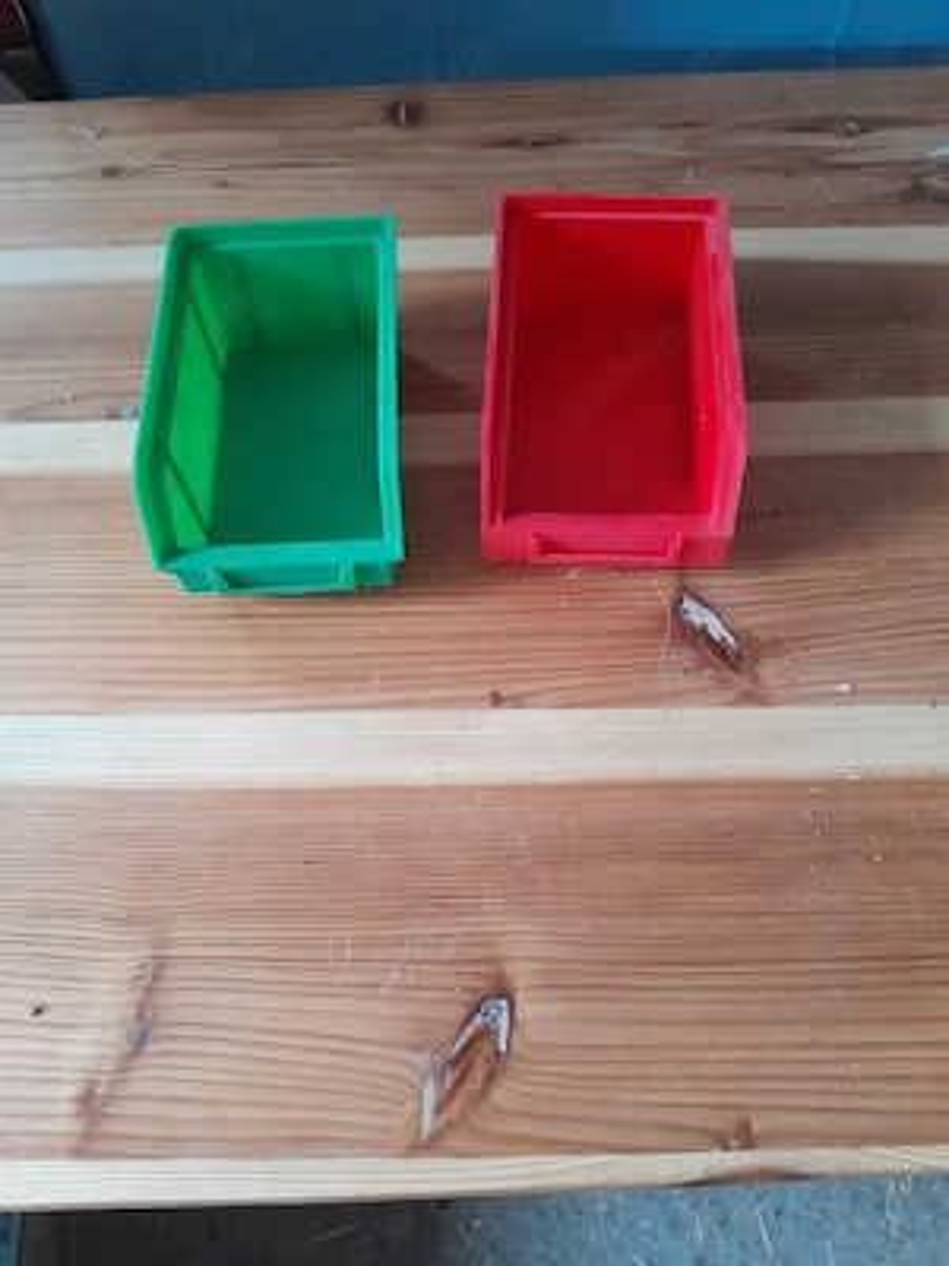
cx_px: 474
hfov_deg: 53.1
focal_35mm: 26
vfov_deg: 67.3
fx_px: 950
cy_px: 633
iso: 500
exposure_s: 1/33
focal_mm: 3.98
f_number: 1.8
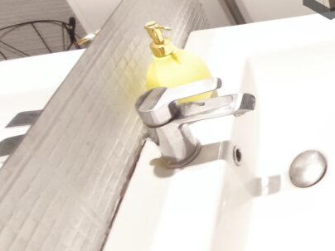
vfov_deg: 33.8
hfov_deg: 35.5
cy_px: -10
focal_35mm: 38
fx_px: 368
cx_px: 424
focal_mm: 1.91
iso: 500
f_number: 2.2
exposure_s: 1/25
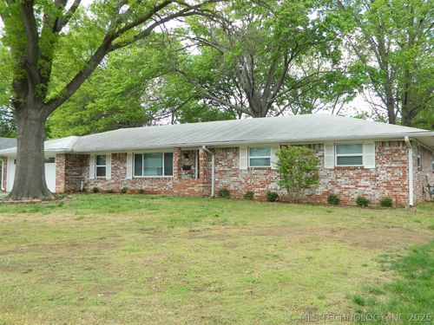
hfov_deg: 52.6
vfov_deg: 40.7
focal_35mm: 35
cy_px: 162
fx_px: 439
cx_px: 217
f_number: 3.3
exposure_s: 1/125
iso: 80
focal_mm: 6.2
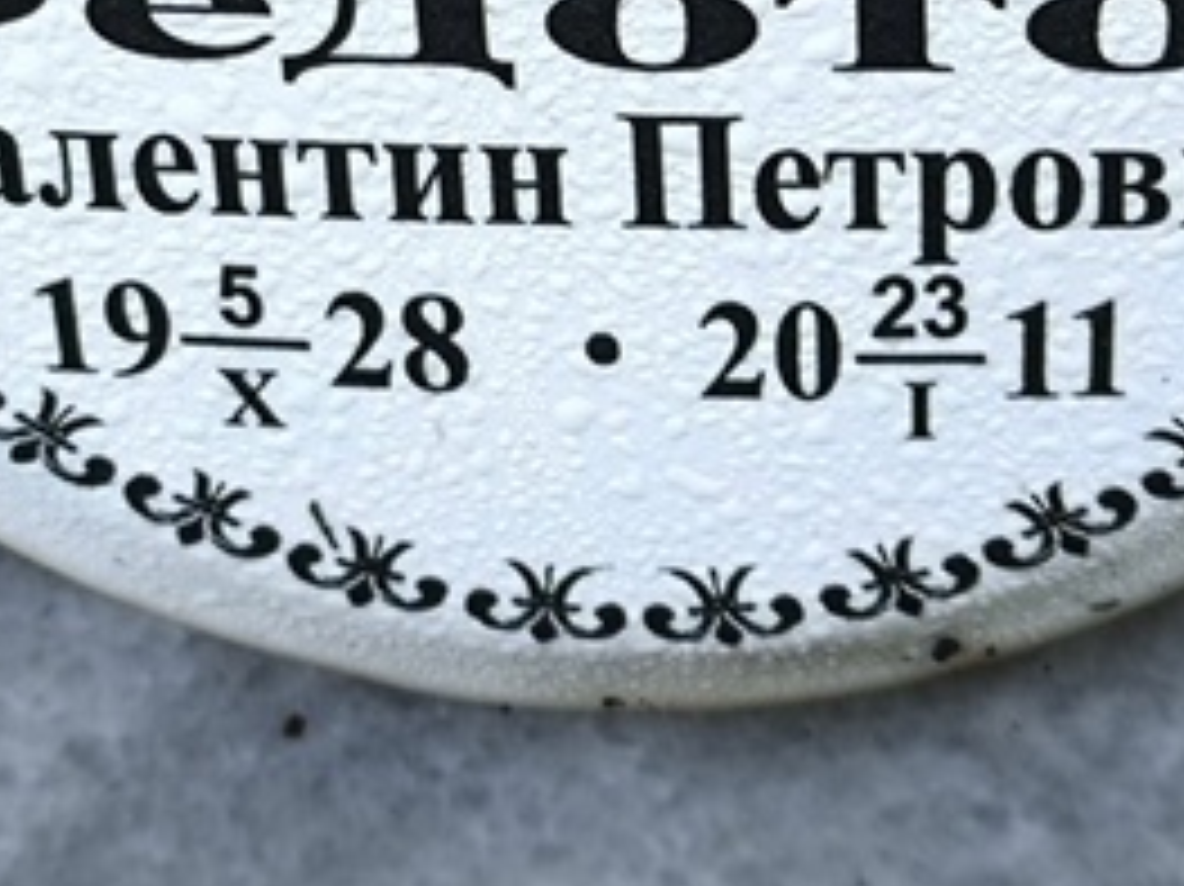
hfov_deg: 13.0
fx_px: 5197
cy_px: 40
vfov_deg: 9.7
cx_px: 696
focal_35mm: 152
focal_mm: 4.71
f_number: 1.7
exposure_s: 1/60
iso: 80
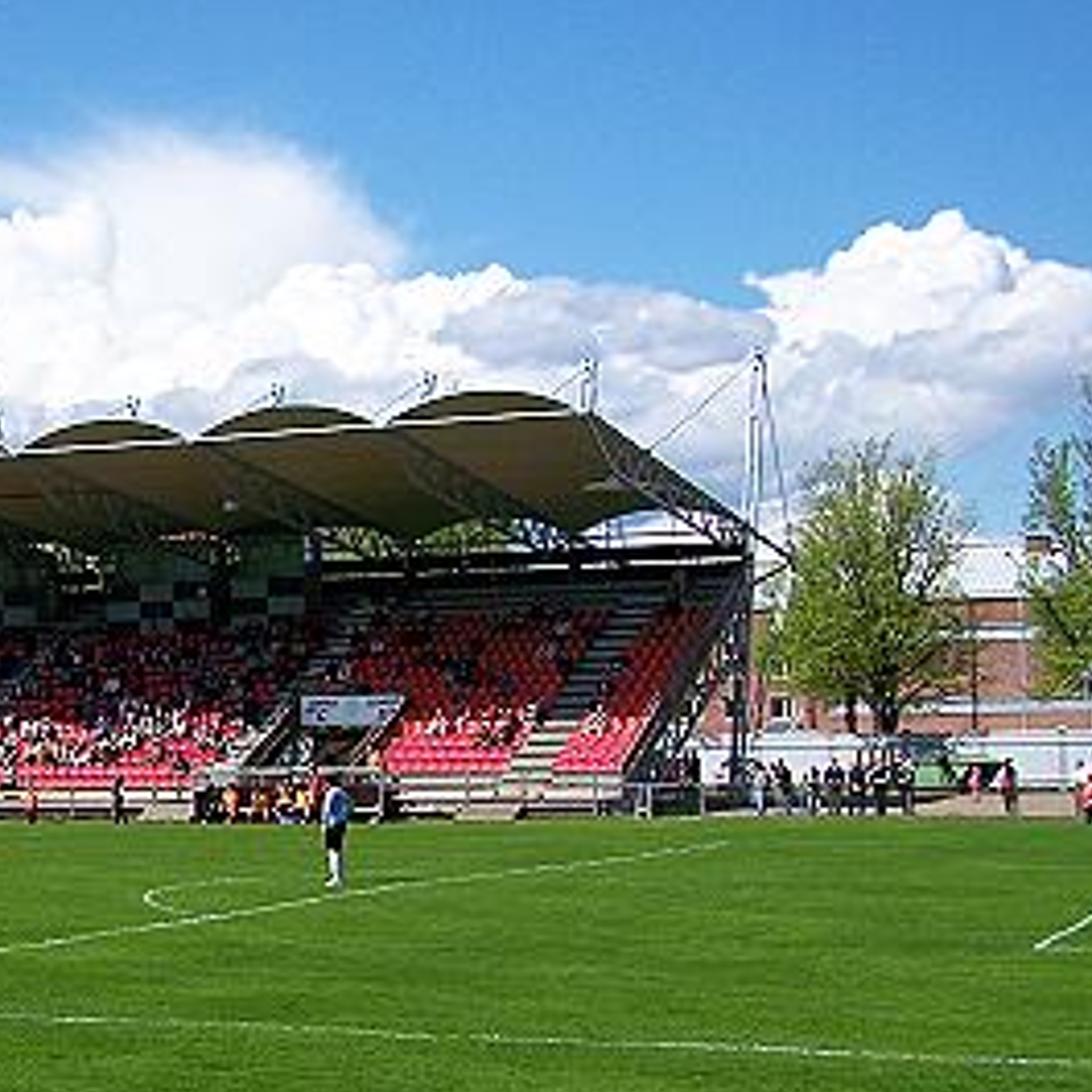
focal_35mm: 76
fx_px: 2712
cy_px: 661
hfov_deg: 21.6
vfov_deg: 22.7
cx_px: -109
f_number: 4
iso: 64
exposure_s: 1/800
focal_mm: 6.3
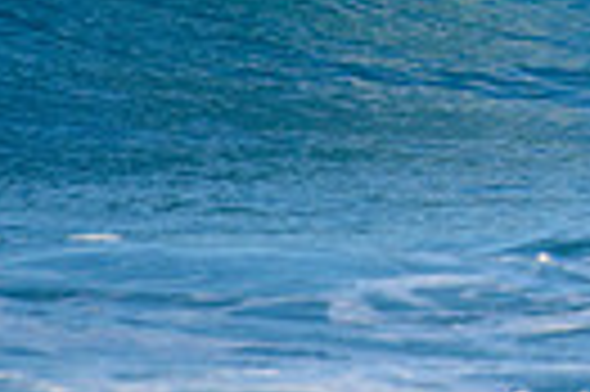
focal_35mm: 2220
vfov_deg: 0.6
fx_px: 36338
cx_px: 829
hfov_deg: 0.9
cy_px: -228
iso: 450
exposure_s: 1/2000
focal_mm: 500
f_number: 5.6
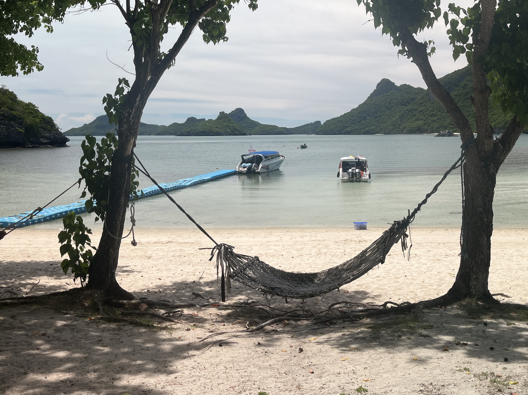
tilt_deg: -7.6
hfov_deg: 52.4
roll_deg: +1.2
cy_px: 196
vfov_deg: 40.7
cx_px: 303
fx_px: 534
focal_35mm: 35
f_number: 1.6
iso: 50
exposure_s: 1/367
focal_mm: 5.1
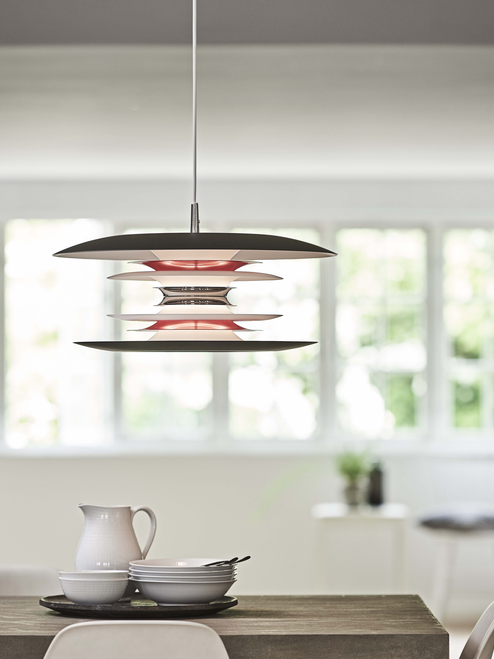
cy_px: 371
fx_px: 3178
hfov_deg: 8.9
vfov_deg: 11.8
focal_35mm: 167
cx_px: 250
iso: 160
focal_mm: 130
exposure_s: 1/30
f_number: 3.2
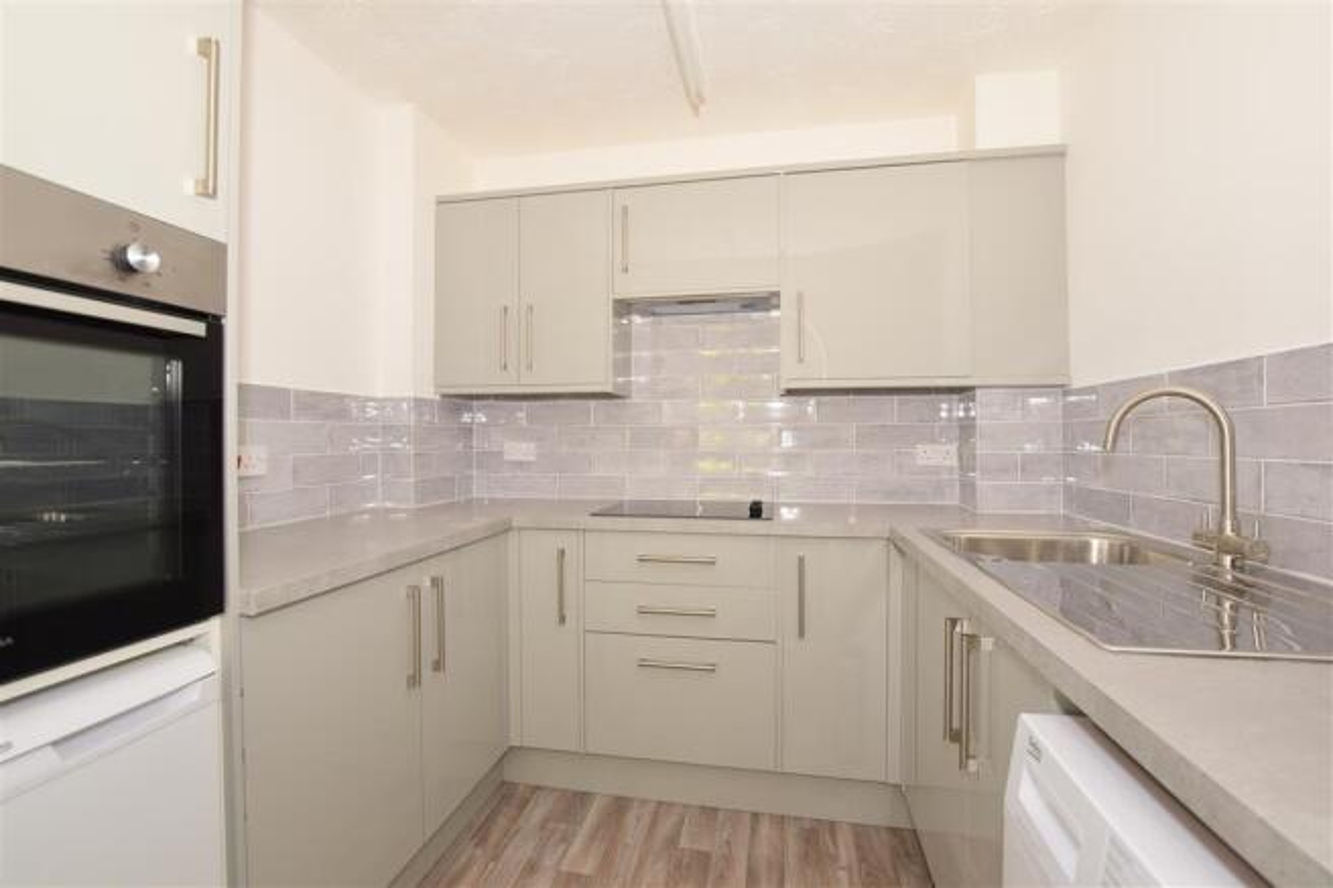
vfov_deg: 77.3
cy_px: 444
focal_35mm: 15
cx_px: 666
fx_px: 555
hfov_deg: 100.4
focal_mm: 10
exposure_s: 1/13
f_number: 7.1
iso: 400
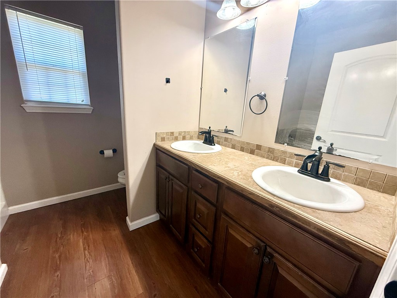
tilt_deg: -13.9
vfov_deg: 85.7
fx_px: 161
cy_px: 149
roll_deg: -4.1
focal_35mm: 14
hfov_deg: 102.1
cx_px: 198
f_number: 2.2
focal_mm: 2.22
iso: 250
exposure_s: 1/120
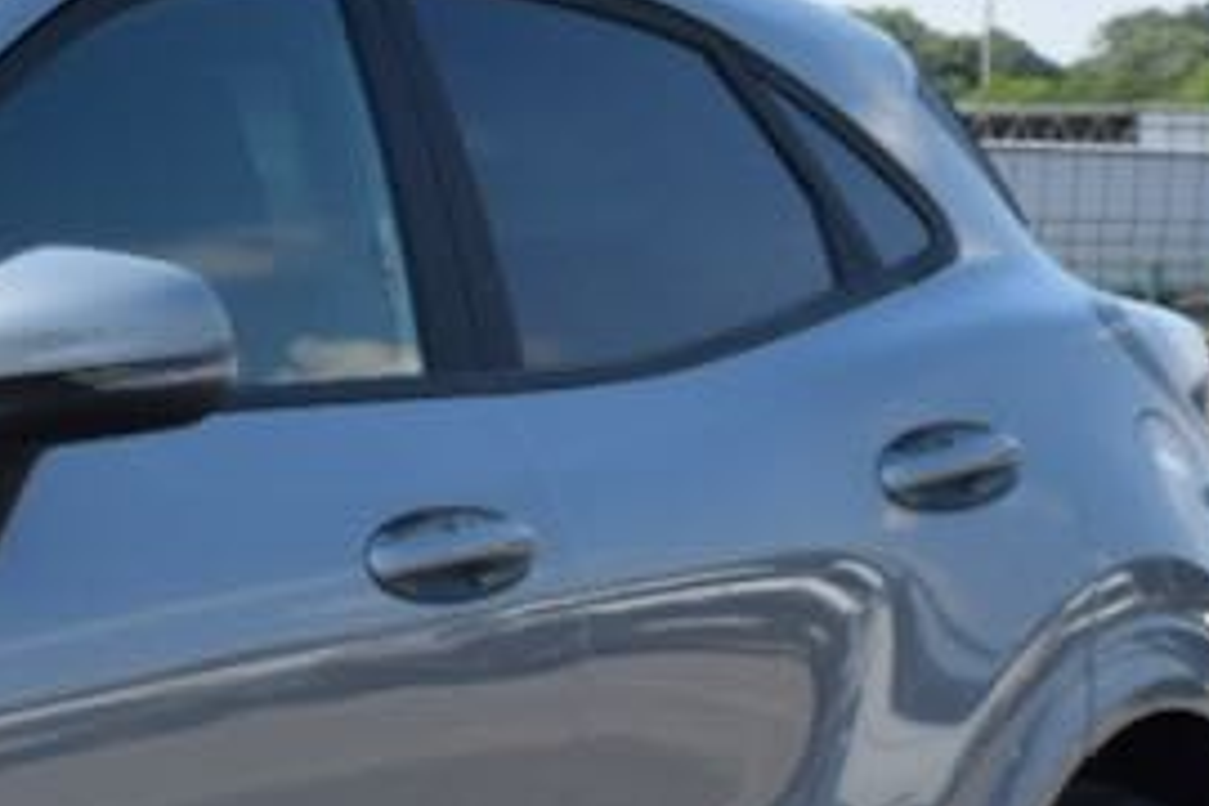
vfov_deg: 6.6
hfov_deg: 9.7
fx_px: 6930
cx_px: -658
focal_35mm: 206
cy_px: 734
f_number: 9
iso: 200
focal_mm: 29
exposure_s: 1/320
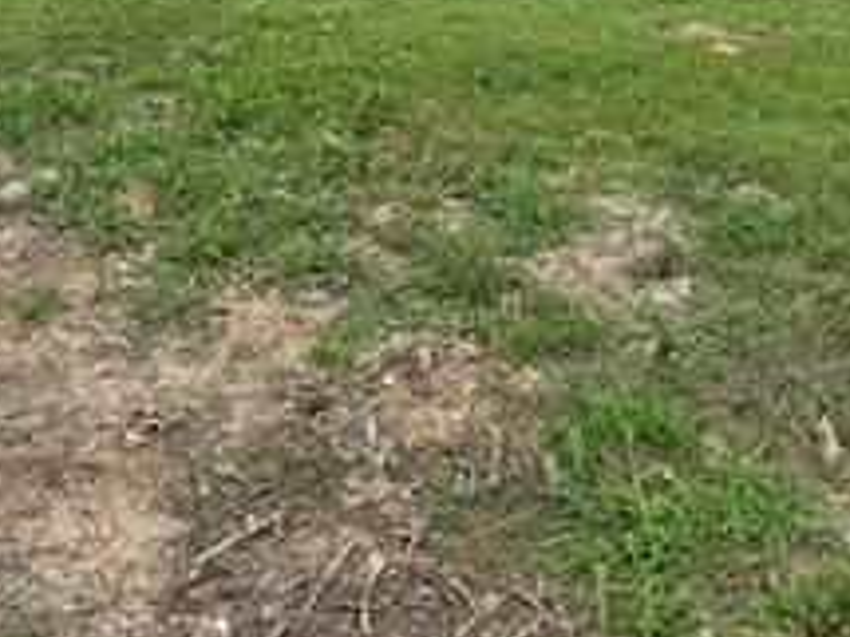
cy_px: -376
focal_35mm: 62
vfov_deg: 19.8
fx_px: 1522
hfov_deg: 31.1
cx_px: 538
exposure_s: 1/1930
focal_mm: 2.2
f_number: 2.2
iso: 50
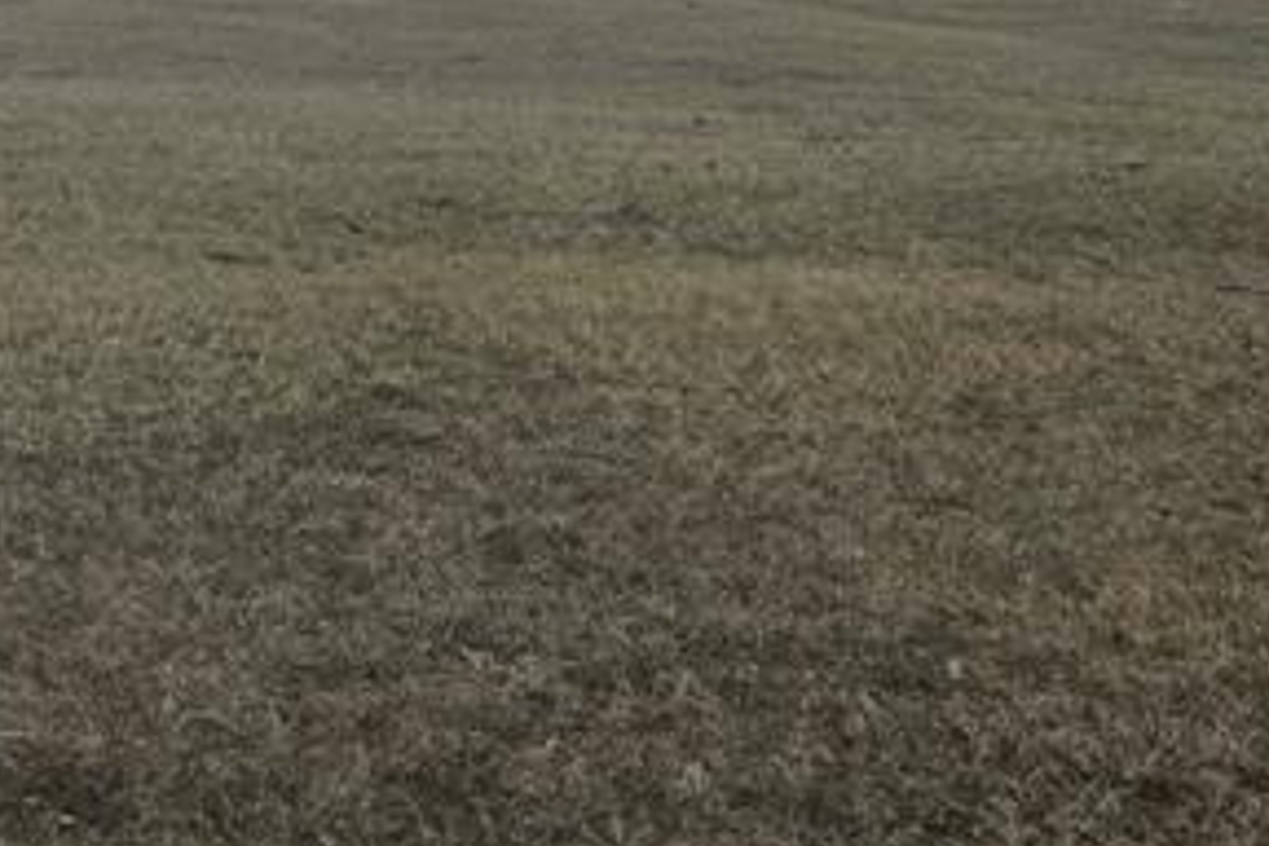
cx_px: -194
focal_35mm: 85
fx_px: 2996
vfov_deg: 15.2
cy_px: -291
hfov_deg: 22.3
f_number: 1.7
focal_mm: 6.3
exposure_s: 1/7944
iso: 64
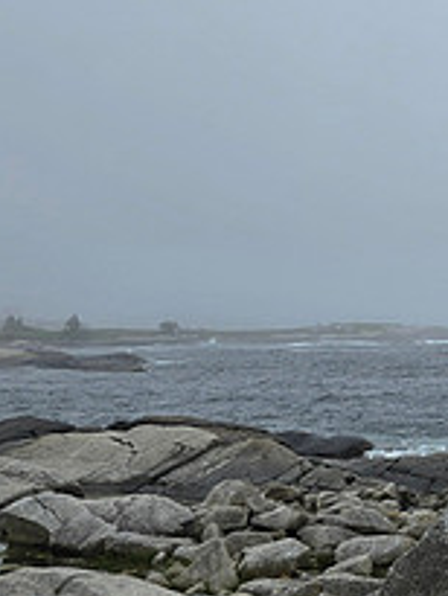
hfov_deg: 19.1
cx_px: 719
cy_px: 156
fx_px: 1120
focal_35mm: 65
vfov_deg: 29.4
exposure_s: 1/758
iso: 12
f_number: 1.7
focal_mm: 6.3
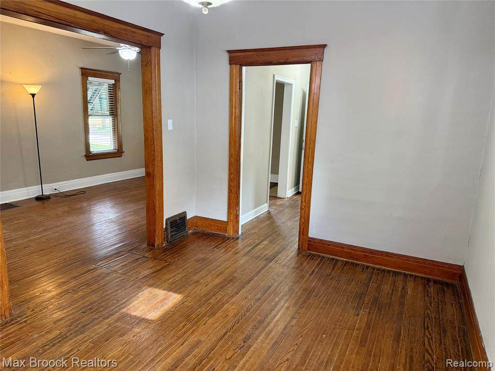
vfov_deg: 56.8
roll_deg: -1.6
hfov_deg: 71.6
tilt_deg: -12.6
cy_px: 186
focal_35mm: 24
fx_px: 343
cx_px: 248
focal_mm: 6.76
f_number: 1.78
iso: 400
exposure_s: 1/120
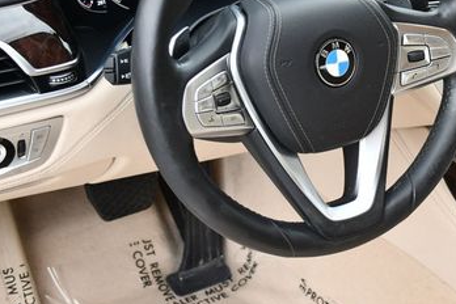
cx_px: 387
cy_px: 55
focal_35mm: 81
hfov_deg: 24.5
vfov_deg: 16.7
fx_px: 1026
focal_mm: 22
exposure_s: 1/250
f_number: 4
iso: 560
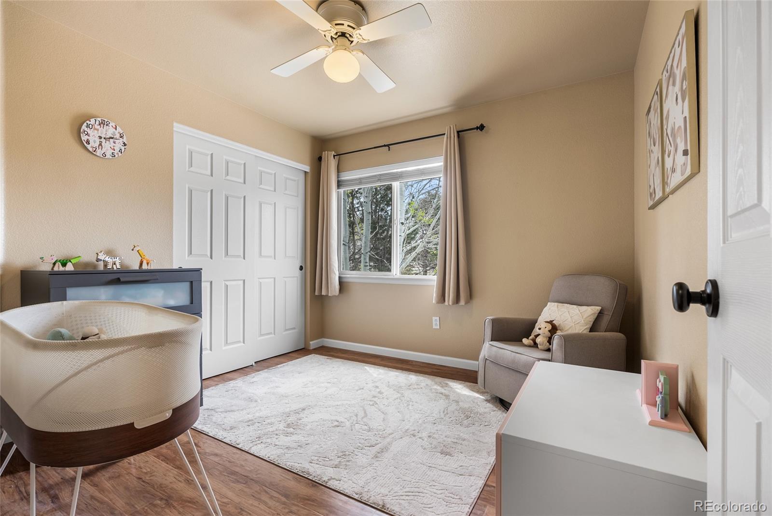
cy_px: 258
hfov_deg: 96.7
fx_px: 343
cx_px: 386
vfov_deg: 73.8
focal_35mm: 16
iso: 200
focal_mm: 16
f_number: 8
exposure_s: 1/200
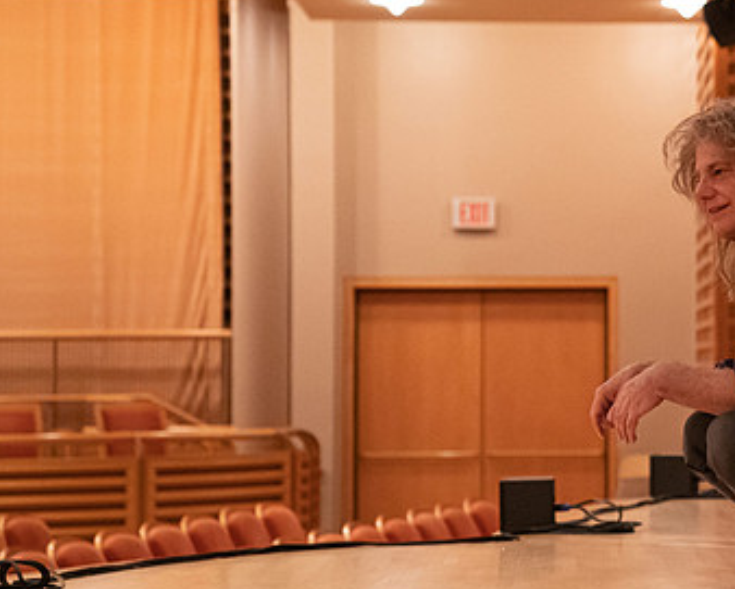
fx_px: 2809
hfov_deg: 14.7
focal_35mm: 129
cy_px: 262
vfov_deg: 12.0
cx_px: 696
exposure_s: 1/160
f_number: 3.2
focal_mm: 70
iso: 12800
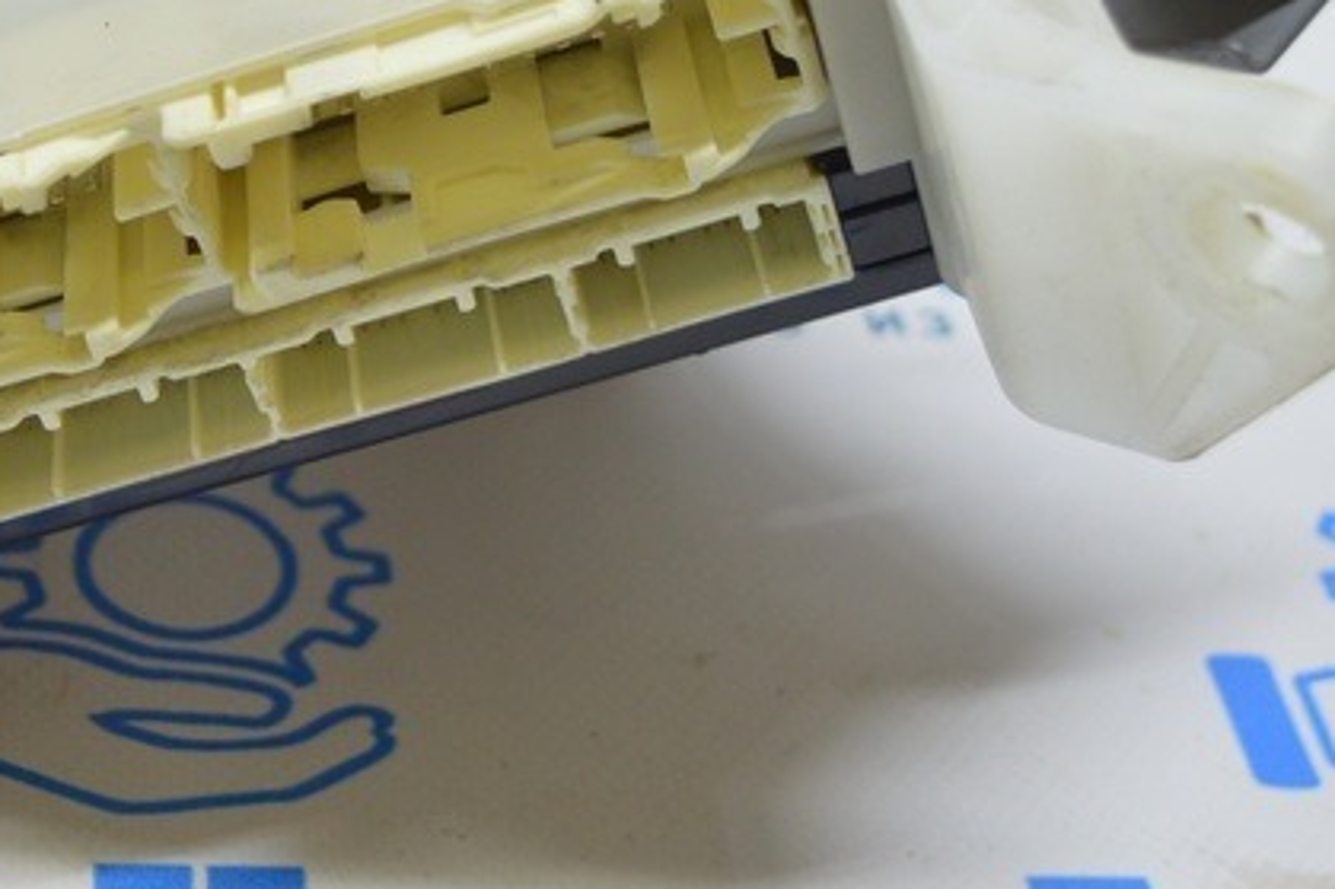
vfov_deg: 15.4
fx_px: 3262
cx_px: 121
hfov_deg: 22.5
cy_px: 215
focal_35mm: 88
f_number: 4
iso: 400
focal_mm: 24
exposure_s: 1/50
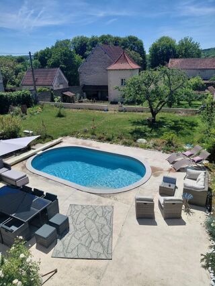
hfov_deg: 54.9
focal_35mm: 25
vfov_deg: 69.4
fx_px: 207
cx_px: 108
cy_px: 143
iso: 50
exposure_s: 1/5285
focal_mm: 4.69
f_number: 1.8
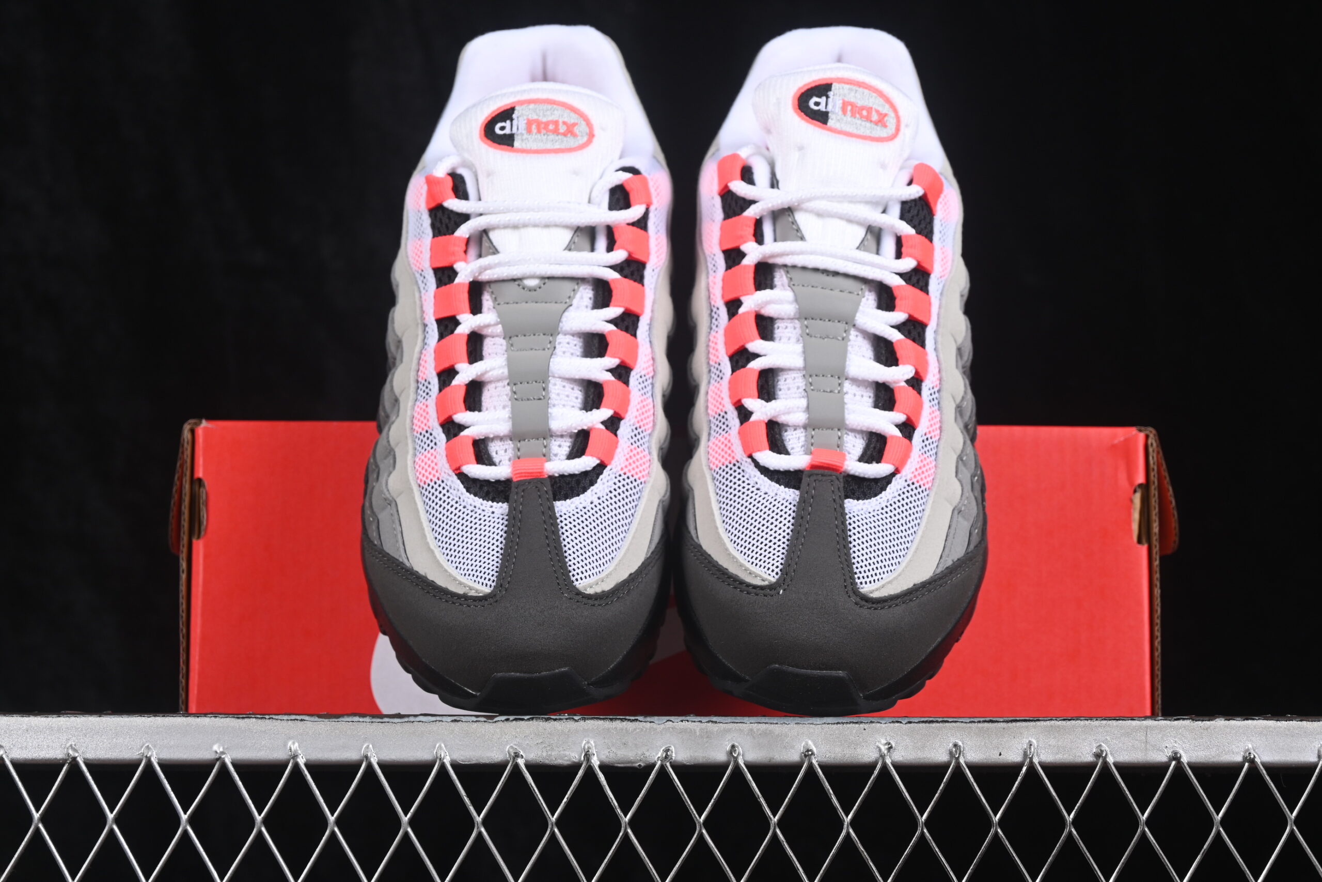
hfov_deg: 27.0
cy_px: 441
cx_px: 661
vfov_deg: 18.2
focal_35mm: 75
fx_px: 2754
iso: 160
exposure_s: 1/80
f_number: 7.1
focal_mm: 50
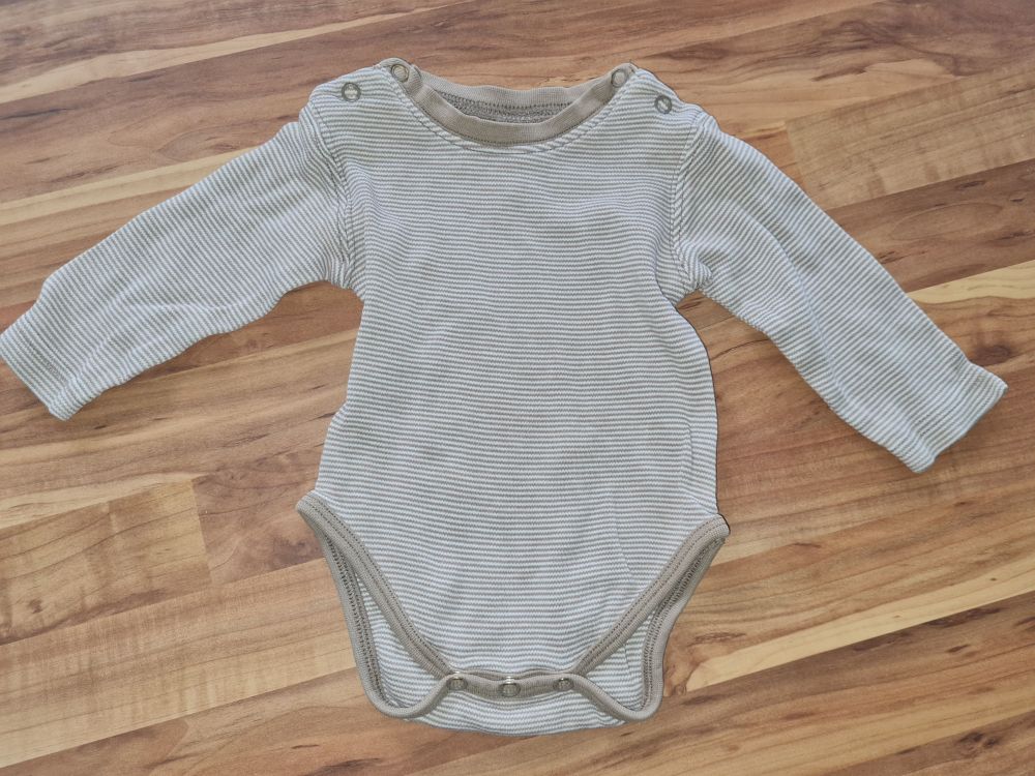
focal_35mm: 26
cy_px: 388
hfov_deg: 67.3
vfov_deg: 53.1
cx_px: 518
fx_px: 777
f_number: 1.8
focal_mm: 5.4
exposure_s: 1/100
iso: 200
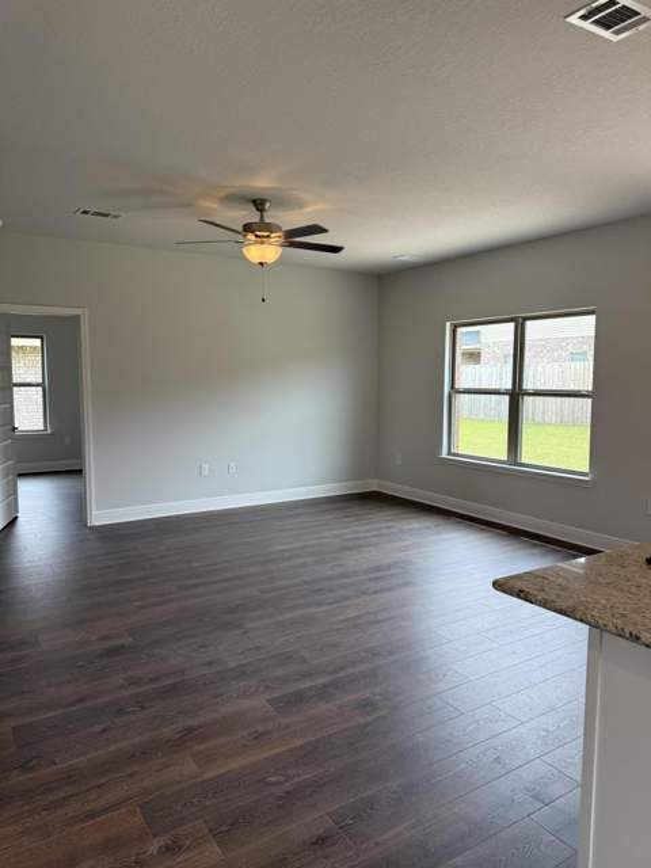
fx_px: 602
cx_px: 326
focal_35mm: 24
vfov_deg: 71.6
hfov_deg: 56.8
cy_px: 434
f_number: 1.78
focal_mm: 6.76
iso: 100
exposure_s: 1/249
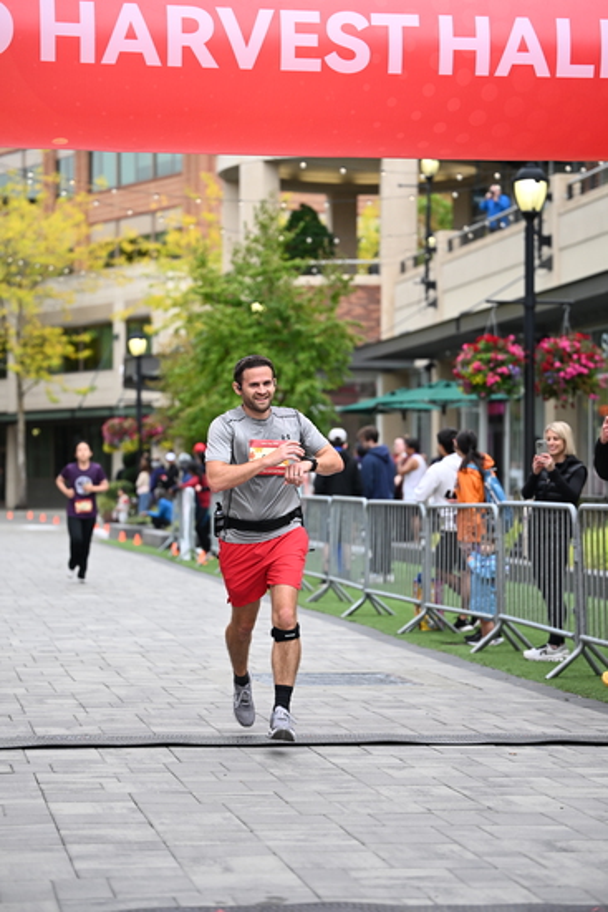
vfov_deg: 23.4
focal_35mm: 87
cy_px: 456
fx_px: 2202
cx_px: 304
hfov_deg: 15.7
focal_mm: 87
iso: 640
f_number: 2.8
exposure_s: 1/2000
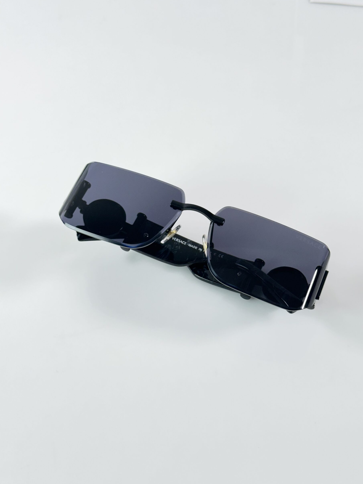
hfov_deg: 28.6
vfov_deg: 37.5
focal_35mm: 51
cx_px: 193
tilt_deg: -53.4
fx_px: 713
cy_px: 239
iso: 80
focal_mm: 6.86
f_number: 1.78
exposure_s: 1/100
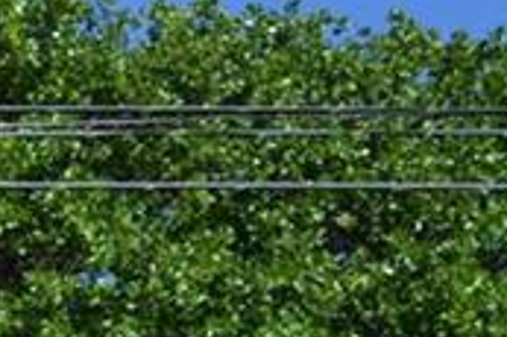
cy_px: 979
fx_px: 2251
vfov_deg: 7.6
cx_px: -859
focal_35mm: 160
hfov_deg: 10.4
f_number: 7.1
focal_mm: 18
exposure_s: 1/200
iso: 100
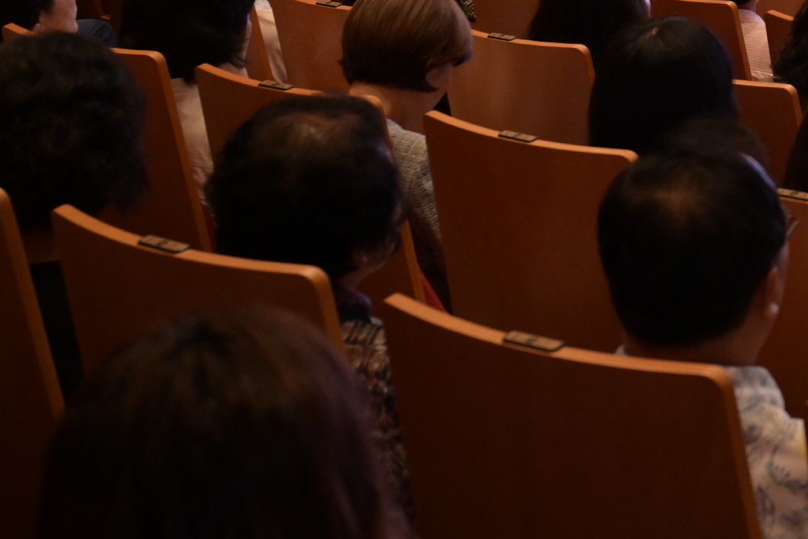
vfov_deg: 12.2
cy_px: -229
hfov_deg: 17.0
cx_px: 1241
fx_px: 2424
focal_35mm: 108
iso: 1250
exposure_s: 1/200
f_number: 4
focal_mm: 33
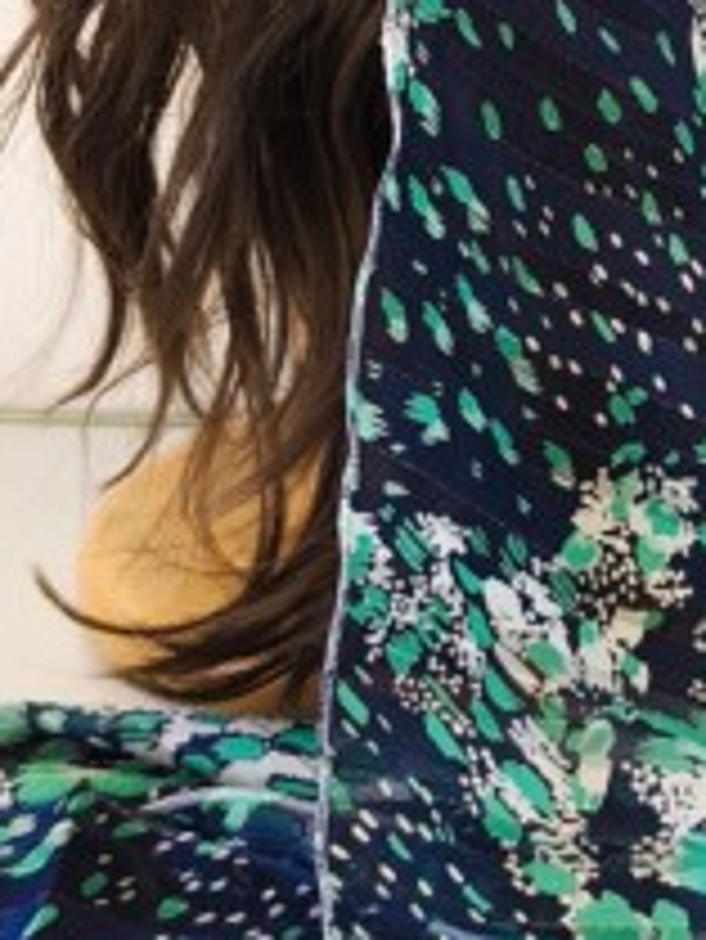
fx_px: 2499
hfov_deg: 15.5
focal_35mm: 92
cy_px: 135
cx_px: 841
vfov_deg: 20.9
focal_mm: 6.14
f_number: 1.65
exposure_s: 1/30
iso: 50
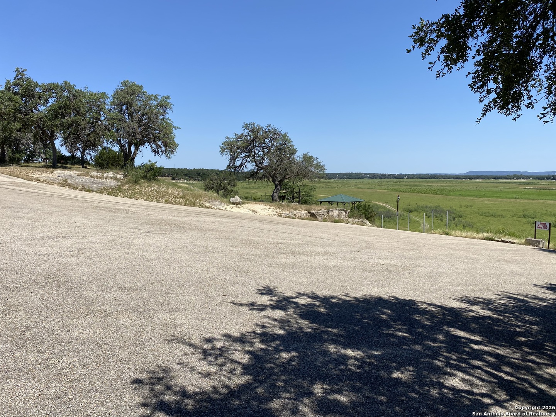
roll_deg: -0.6
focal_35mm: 26
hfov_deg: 67.3
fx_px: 418
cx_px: 278
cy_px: 208
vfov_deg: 53.1
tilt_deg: -4.7
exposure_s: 1/3497
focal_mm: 4.25
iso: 32
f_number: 1.8
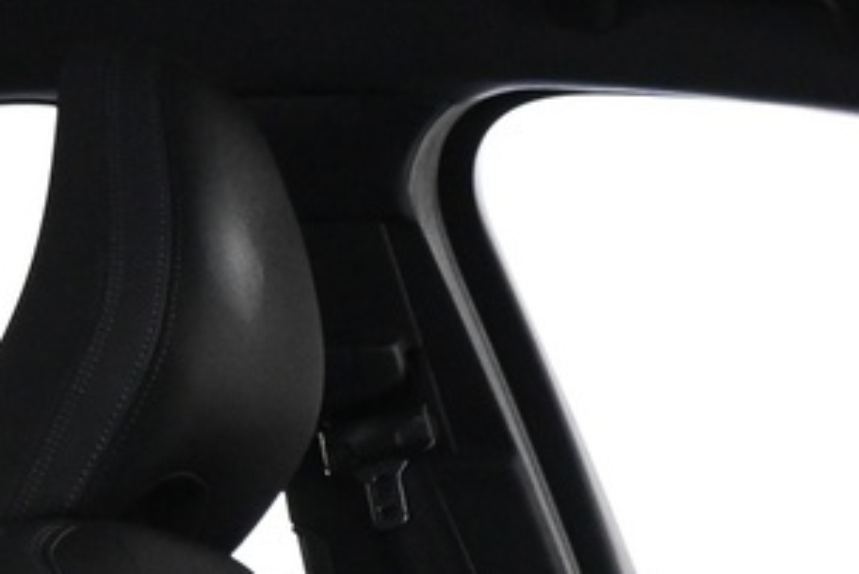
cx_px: 1139
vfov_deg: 10.3
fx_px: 3056
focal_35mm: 128
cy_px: 919
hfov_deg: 15.2
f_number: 3.5
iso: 2800
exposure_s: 1/25
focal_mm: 16
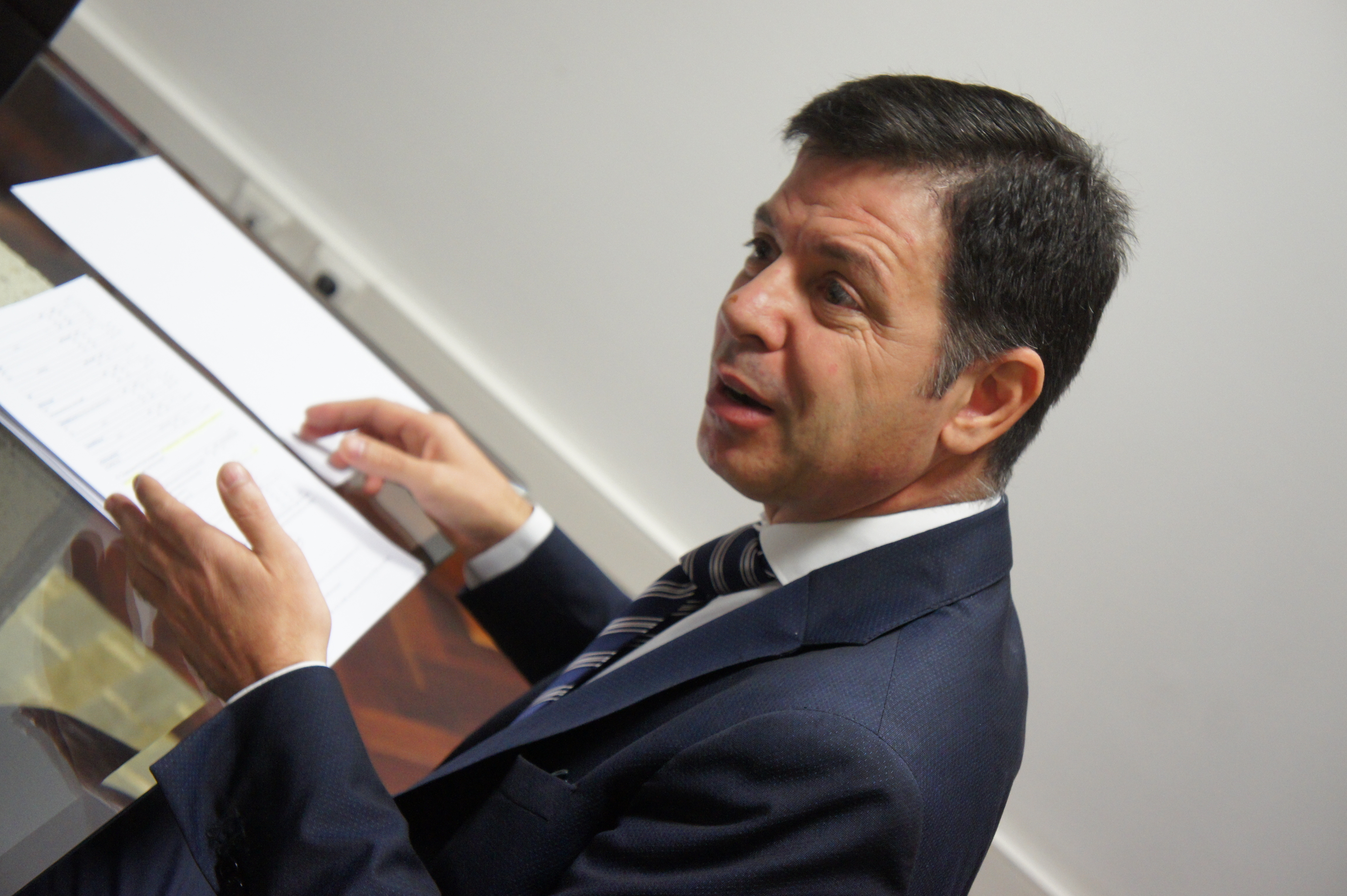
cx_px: 674
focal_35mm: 63
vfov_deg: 21.5
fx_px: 2356
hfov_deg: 31.9
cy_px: 448
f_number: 5
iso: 1600
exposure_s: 1/50
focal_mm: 42
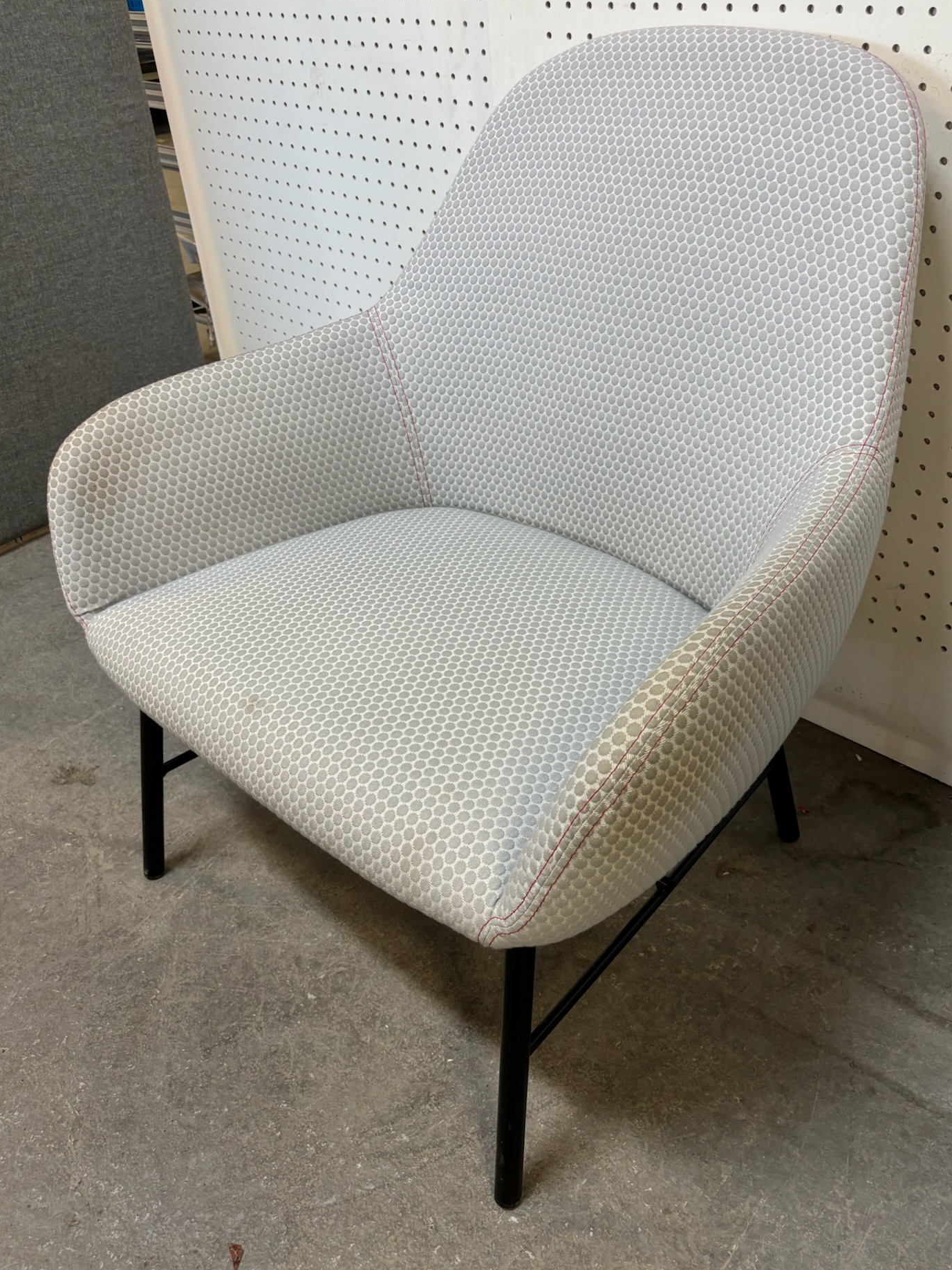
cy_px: 638
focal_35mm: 29
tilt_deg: -33.1
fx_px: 1063
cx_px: 510
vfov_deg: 61.7
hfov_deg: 48.2
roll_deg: +3.9
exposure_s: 1/50
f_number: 1.6
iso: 100
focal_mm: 5.96
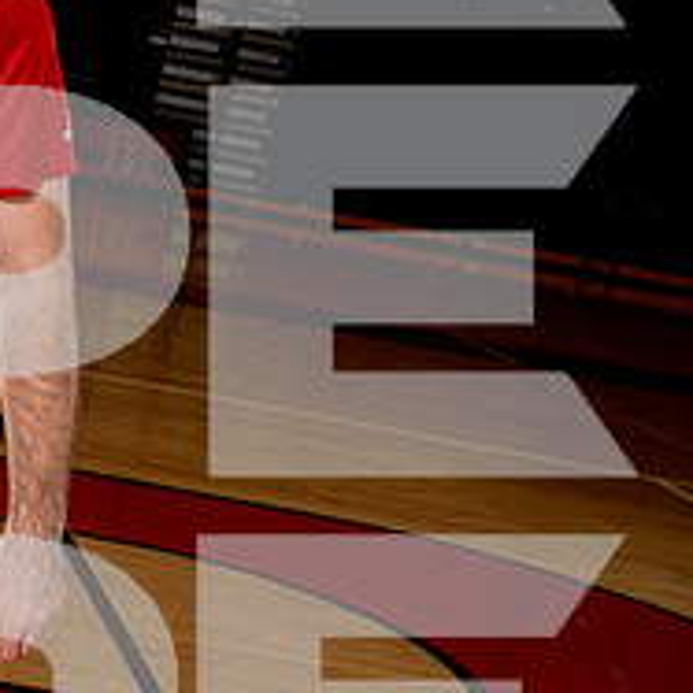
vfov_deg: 19.9
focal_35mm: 87
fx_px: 1971
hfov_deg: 18.0
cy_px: 284
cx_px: -308
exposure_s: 1/250
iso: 400
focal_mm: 33
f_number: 8
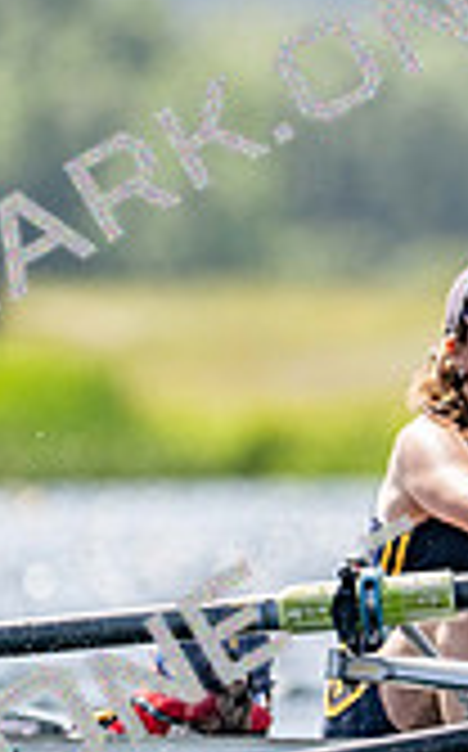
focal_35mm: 1420
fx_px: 29053
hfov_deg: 0.9
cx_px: 1044
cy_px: 511
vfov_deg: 1.5
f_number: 4.5
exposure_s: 1/2500
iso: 250
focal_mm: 400
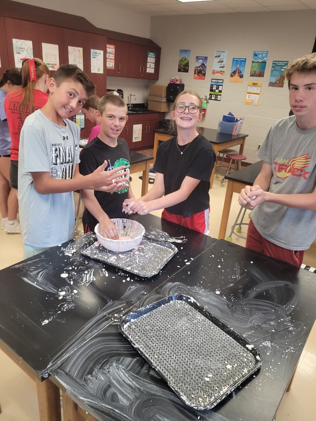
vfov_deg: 67.3
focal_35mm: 26
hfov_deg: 53.1
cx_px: 158
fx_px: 316
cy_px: 210
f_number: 1.8
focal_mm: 5.4
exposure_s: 1/120
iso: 320
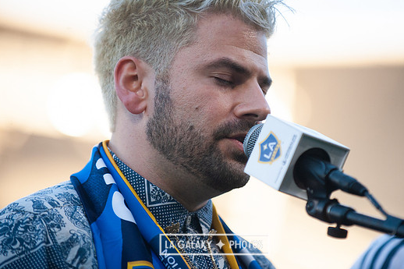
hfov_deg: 9.2
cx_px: 214
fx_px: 2513
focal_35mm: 224
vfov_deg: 6.1
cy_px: 127
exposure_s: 1/2500
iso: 800
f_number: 2.8
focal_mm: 200
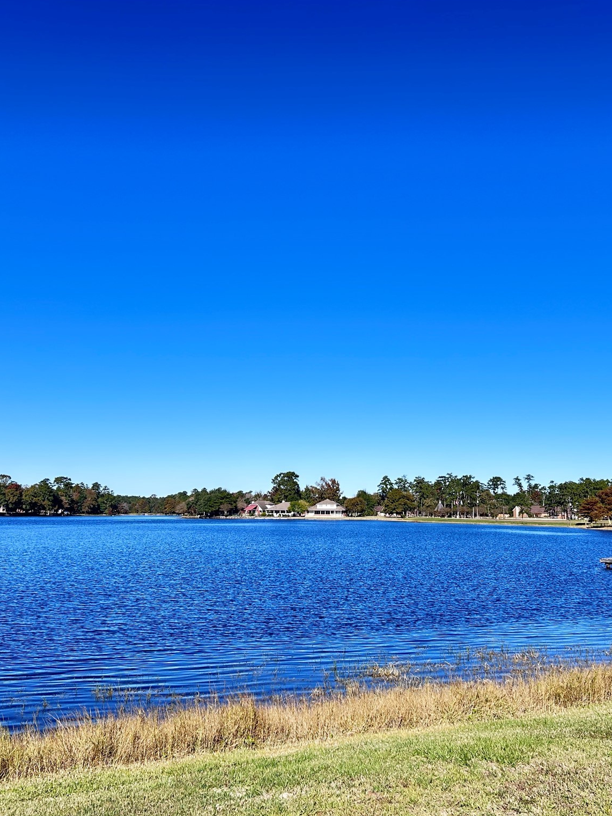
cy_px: 405
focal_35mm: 35
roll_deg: -0.8
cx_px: 332
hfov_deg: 40.7
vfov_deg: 52.6
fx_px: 825
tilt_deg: +6.9
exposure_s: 1/1934
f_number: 1.5
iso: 50
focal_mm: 5.7
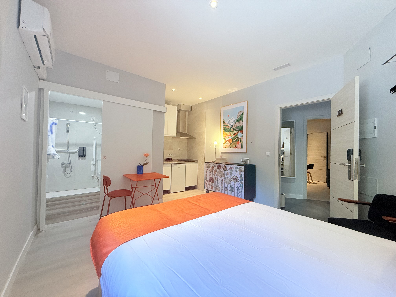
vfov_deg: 85.7
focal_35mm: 14
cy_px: 148
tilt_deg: +1.6
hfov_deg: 102.1
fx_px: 160
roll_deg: -1.2
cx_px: 198
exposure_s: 1/99
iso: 250
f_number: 2.2
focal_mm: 2.22
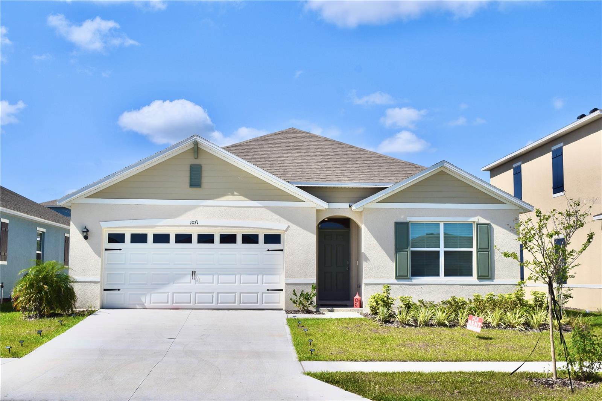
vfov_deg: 30.8
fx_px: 727
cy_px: 200
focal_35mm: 44
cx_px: 301
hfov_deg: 45.0
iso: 200
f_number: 11
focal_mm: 29
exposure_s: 1/500
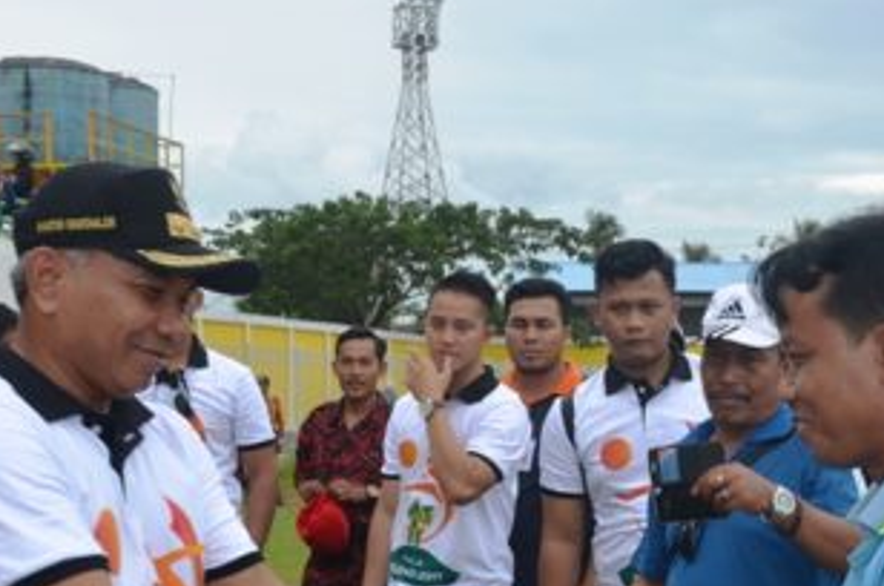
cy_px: 500
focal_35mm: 82
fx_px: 2009
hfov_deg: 24.6
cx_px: 613
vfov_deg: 16.4
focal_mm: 24
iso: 200
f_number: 6.3
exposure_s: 1/160
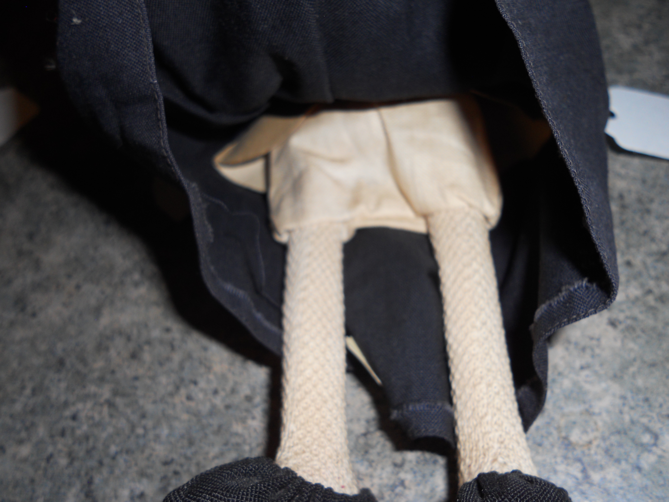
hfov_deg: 56.8
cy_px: 251
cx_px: 334
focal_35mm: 32
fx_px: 618
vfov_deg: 44.2
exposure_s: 1/25
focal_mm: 5.8
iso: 80
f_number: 8.8
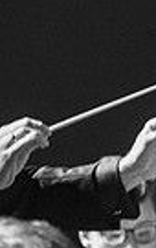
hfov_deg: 1.6
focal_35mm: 808
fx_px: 5467
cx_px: 106
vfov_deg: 2.6
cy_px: 130
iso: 7200
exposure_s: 1/200
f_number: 4
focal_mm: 185
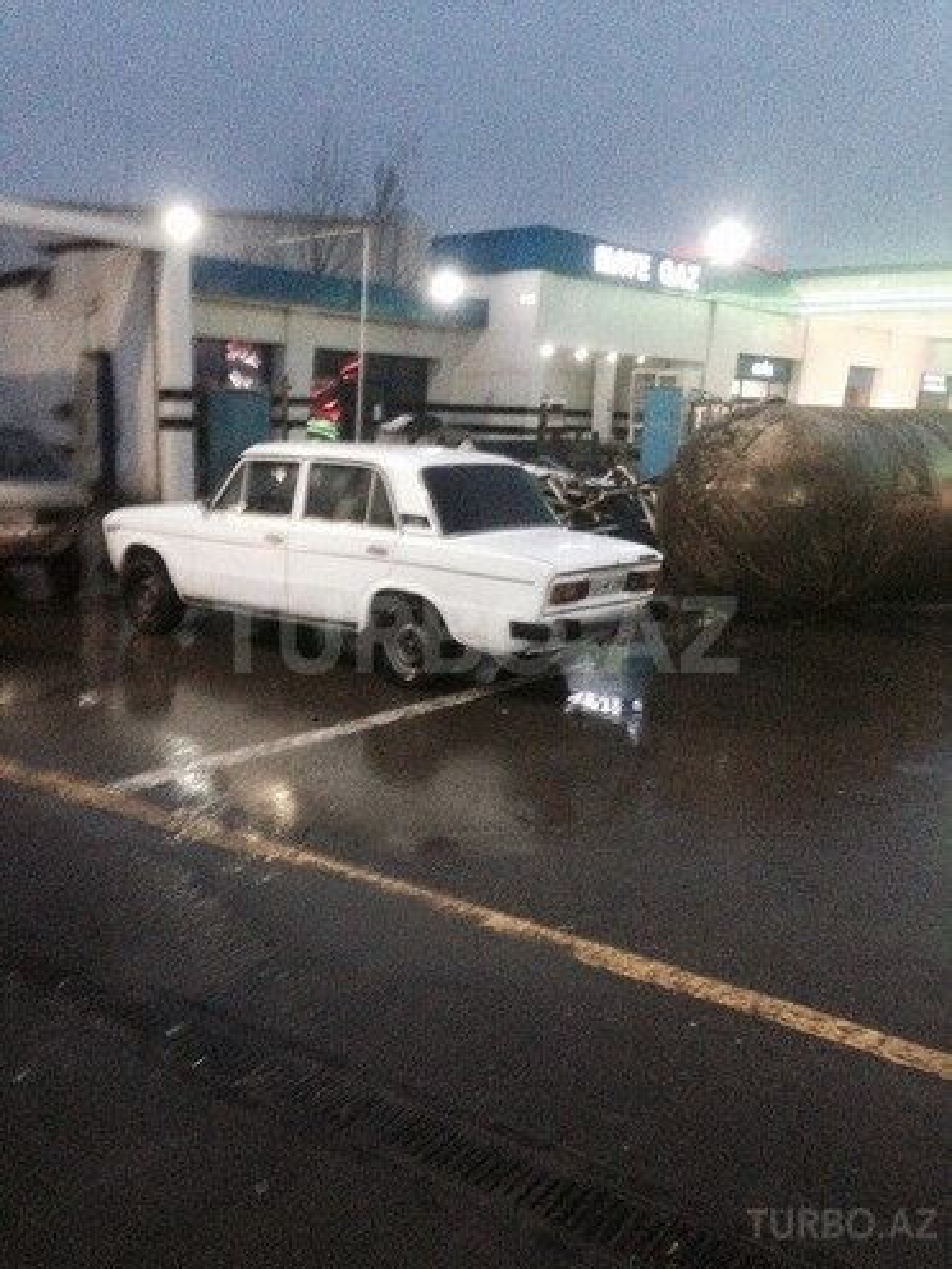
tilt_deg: -6.3
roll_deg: -1.1
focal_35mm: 33
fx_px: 1210
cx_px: 476
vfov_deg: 55.4
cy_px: 634
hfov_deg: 42.9
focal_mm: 4.12
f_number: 2.4
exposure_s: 1/15
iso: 800
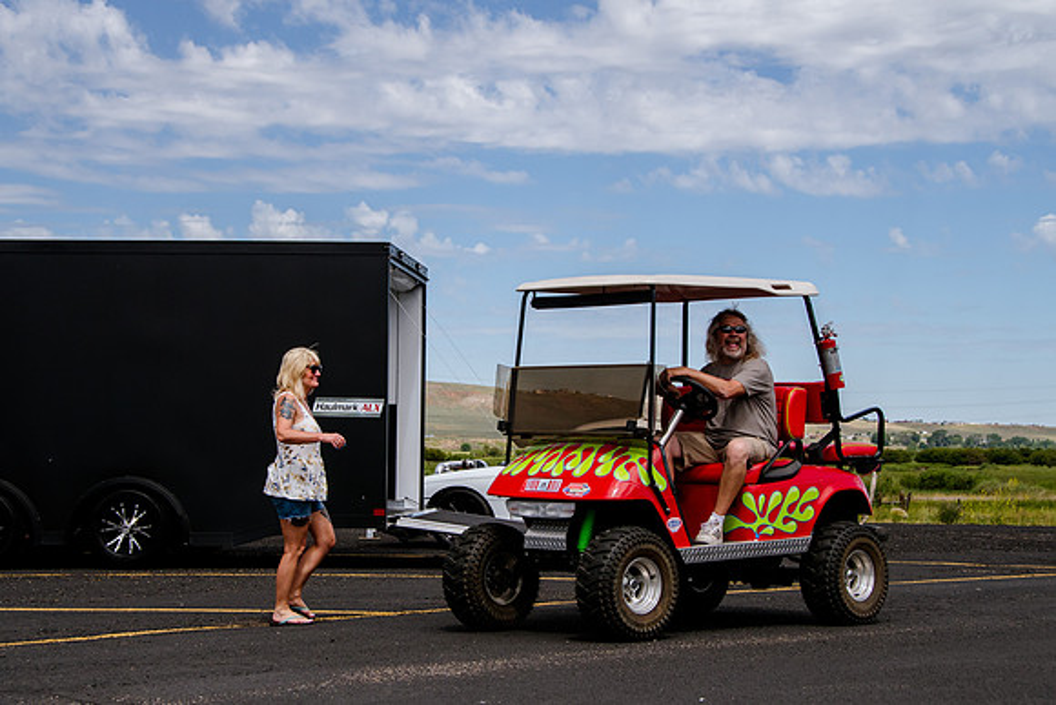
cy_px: 352
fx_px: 2045
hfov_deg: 29.0
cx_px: 528
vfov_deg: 19.6
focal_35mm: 70
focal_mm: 44
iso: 200
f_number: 8
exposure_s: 1/640
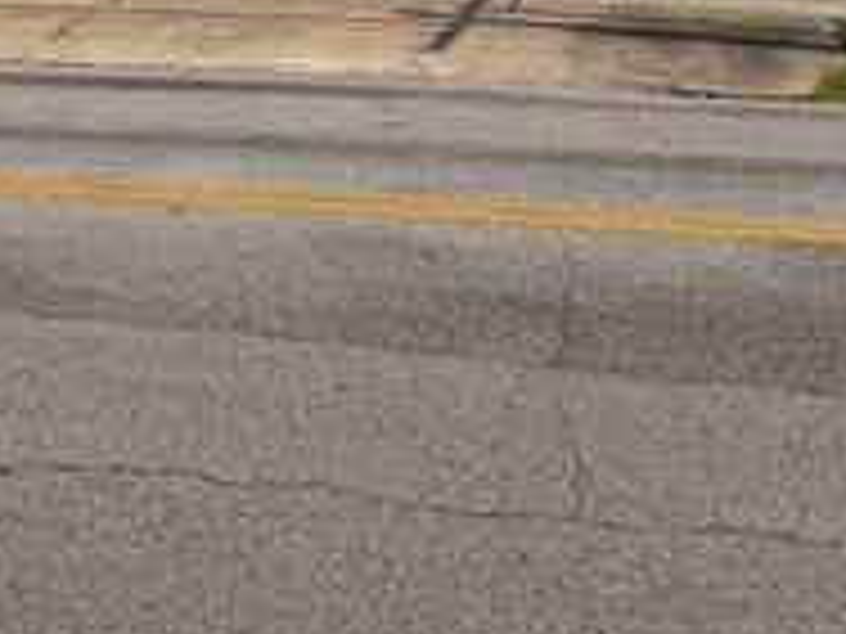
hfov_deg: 29.4
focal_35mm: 64
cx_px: 140
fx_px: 1564
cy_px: -151
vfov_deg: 21.2
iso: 80
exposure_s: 1/6711
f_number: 1.78
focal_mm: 6.76
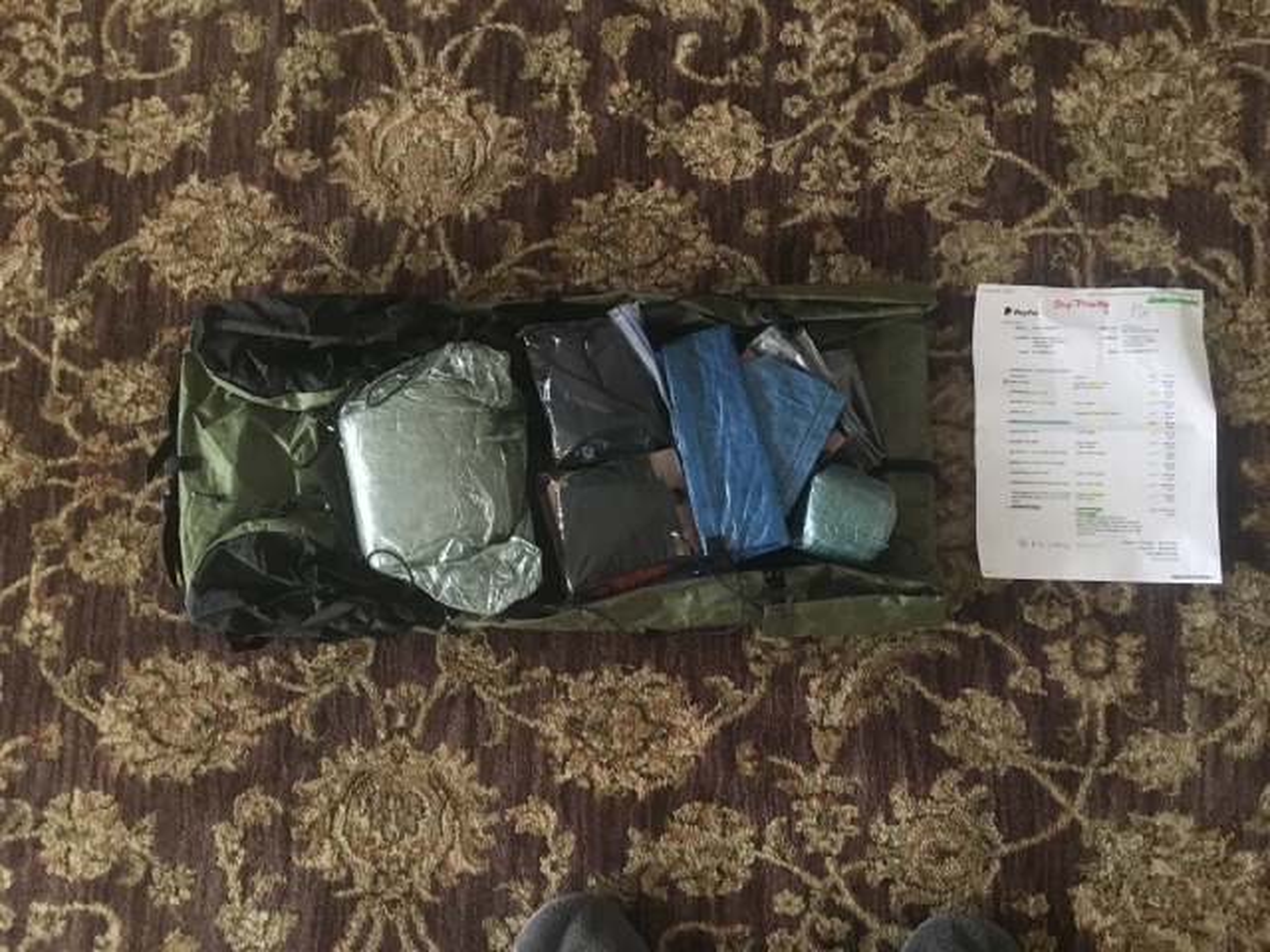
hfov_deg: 61.7
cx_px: 635
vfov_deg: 48.2
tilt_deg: -82.6
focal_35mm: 29
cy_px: 476
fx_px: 1064
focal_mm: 4.15
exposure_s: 1/15
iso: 200
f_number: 2.2
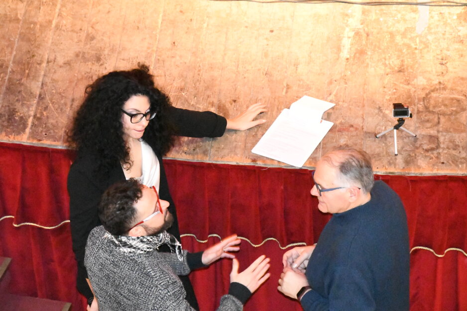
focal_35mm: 165
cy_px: 156
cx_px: 234
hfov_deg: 12.4
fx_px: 2141
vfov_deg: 8.3
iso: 51200
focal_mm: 110
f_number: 14
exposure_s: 1/60
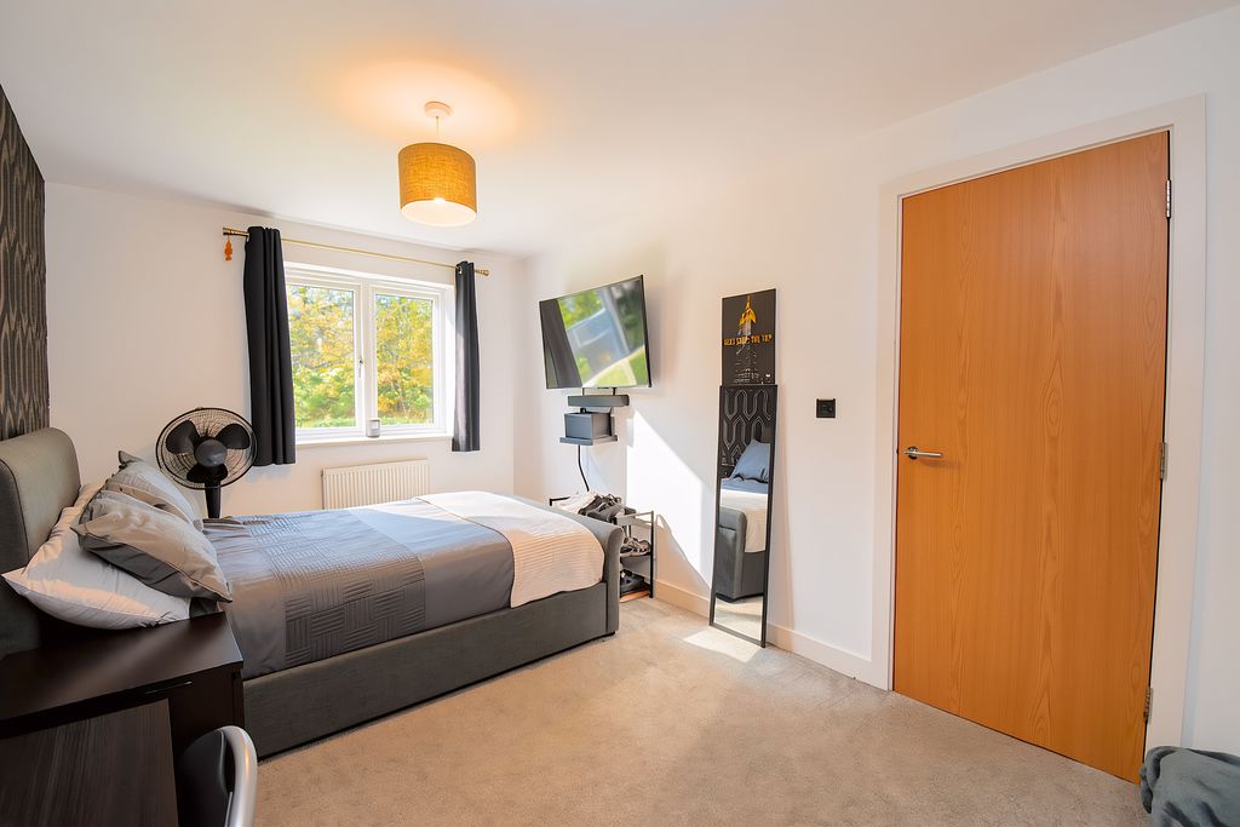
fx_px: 517
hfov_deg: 100.4
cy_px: 414
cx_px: 620
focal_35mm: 15
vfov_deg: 77.3
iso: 4000
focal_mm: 10
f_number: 4.5
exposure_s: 1/60
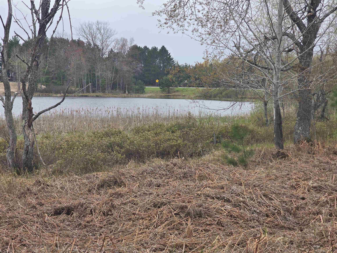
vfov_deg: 21.3
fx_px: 672
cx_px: 168
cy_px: 126
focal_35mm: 69
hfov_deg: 28.2
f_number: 2.4
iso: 50
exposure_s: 1/514
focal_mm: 7.9
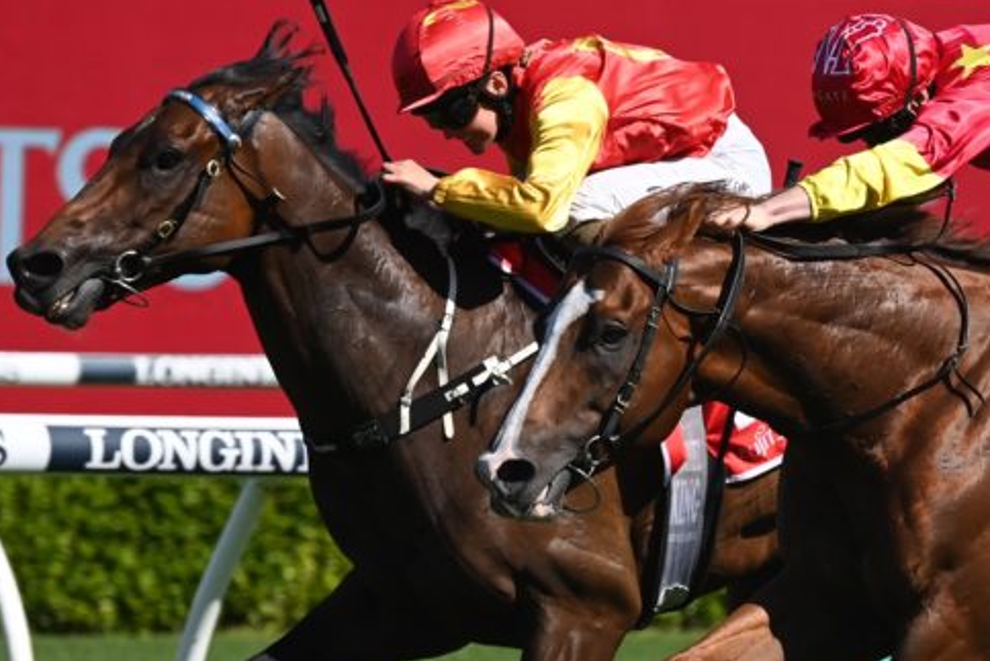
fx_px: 15129
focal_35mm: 550
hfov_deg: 3.7
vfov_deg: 2.5
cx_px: 904
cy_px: 494
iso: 400
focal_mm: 260
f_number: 7.1
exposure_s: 1/1600
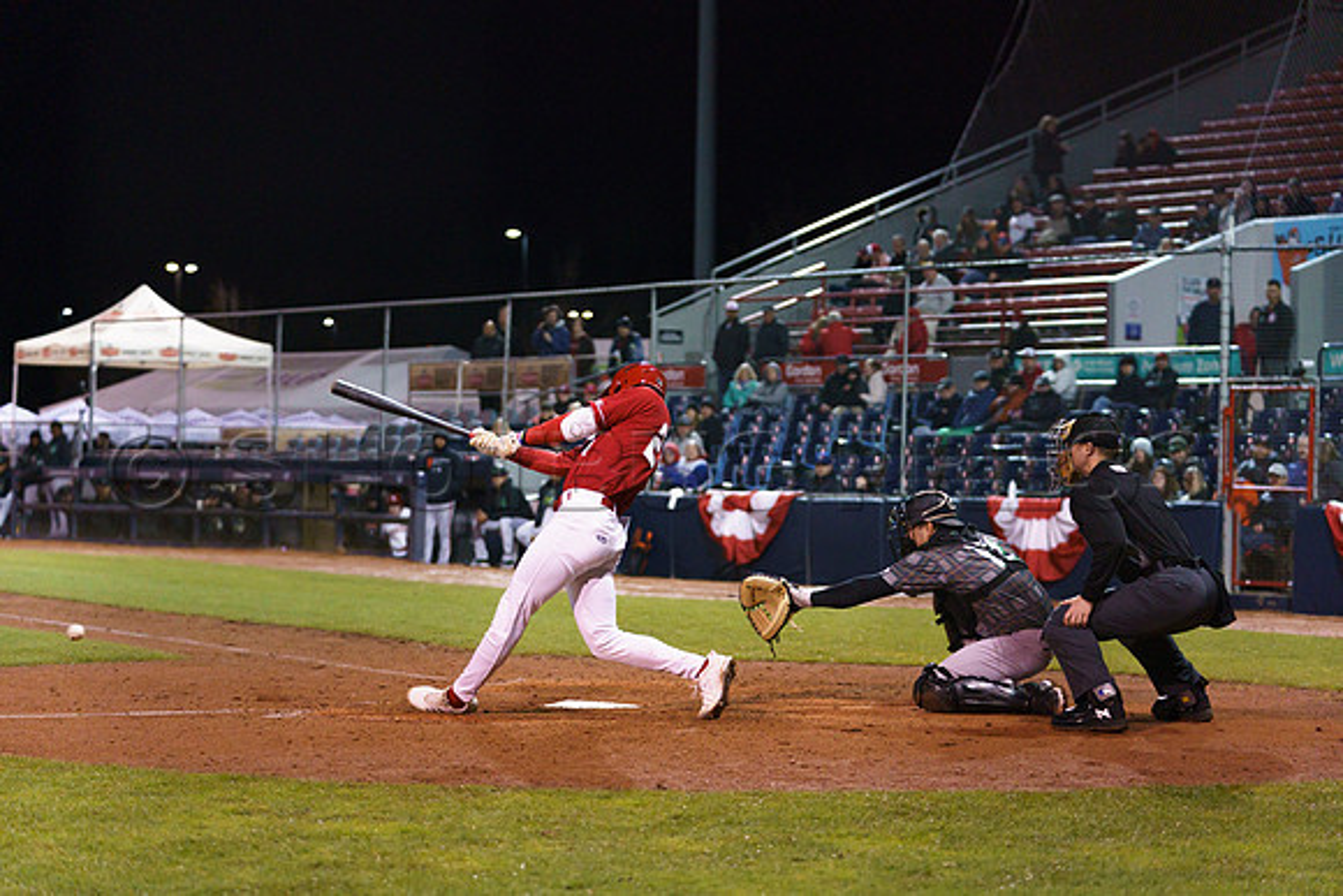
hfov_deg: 23.1
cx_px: 672
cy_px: 448
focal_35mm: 88
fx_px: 3284
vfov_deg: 15.5
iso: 2500
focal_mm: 88
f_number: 2.8
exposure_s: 1/1250
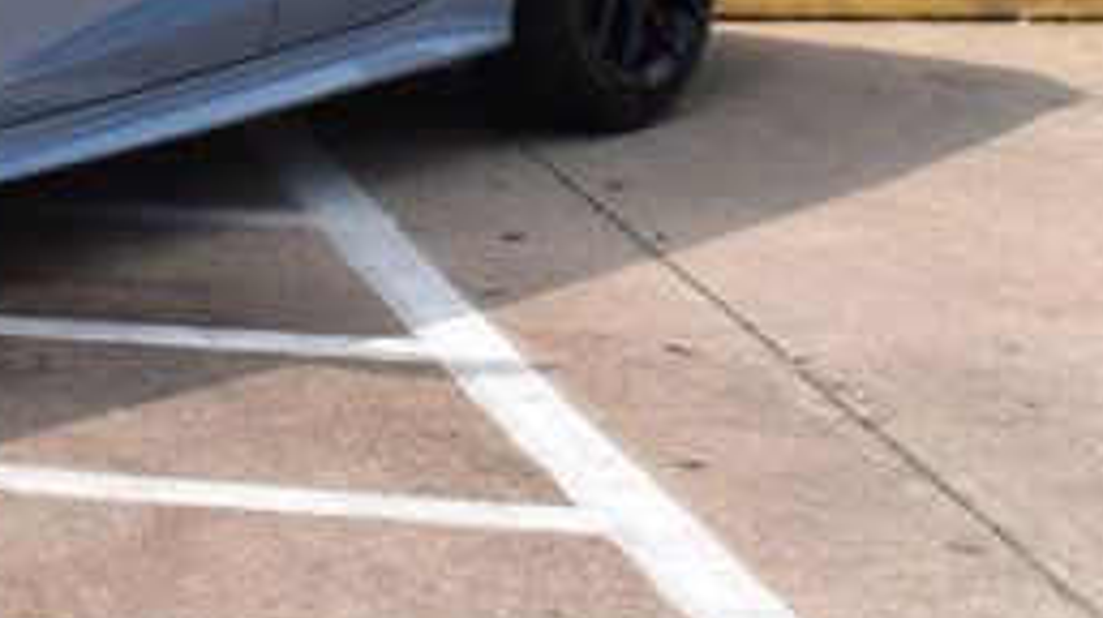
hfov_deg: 11.0
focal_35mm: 188
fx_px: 5493
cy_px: -742
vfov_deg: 6.2
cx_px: -545
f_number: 11
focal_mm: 30
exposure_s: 1/500
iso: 400
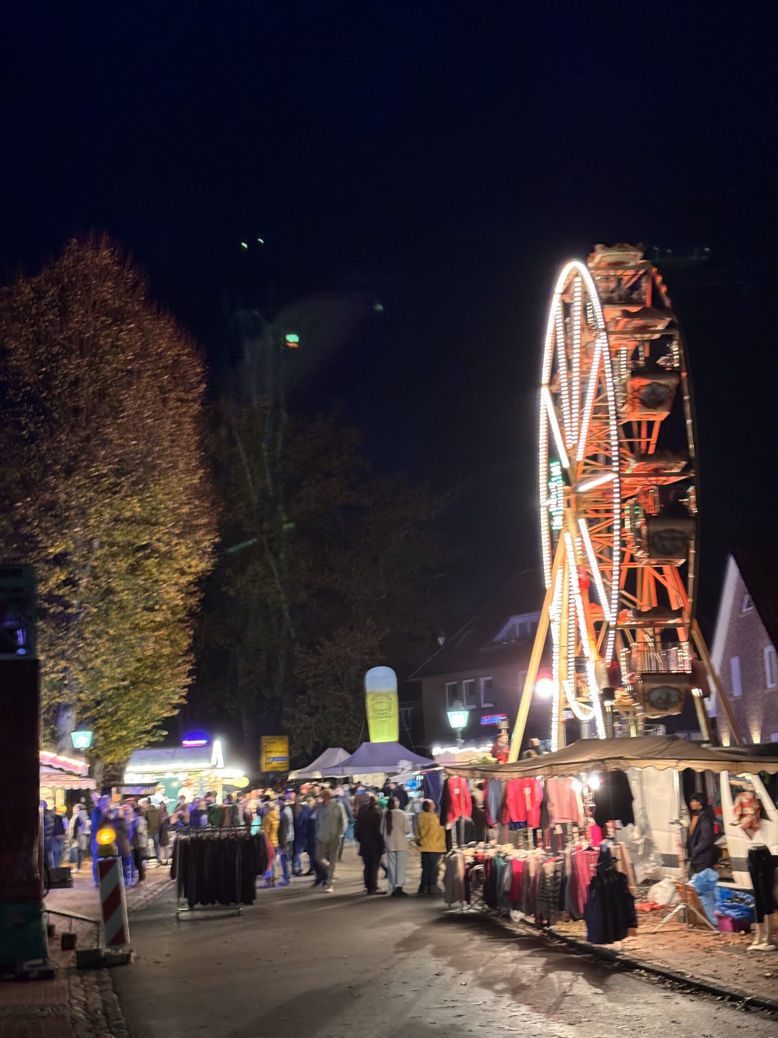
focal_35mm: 52
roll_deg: +1.9
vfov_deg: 36.8
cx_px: 389
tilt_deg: +10.4
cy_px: 519
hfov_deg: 28.0
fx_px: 1558
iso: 400
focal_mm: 5.96
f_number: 1.6
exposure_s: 1/25
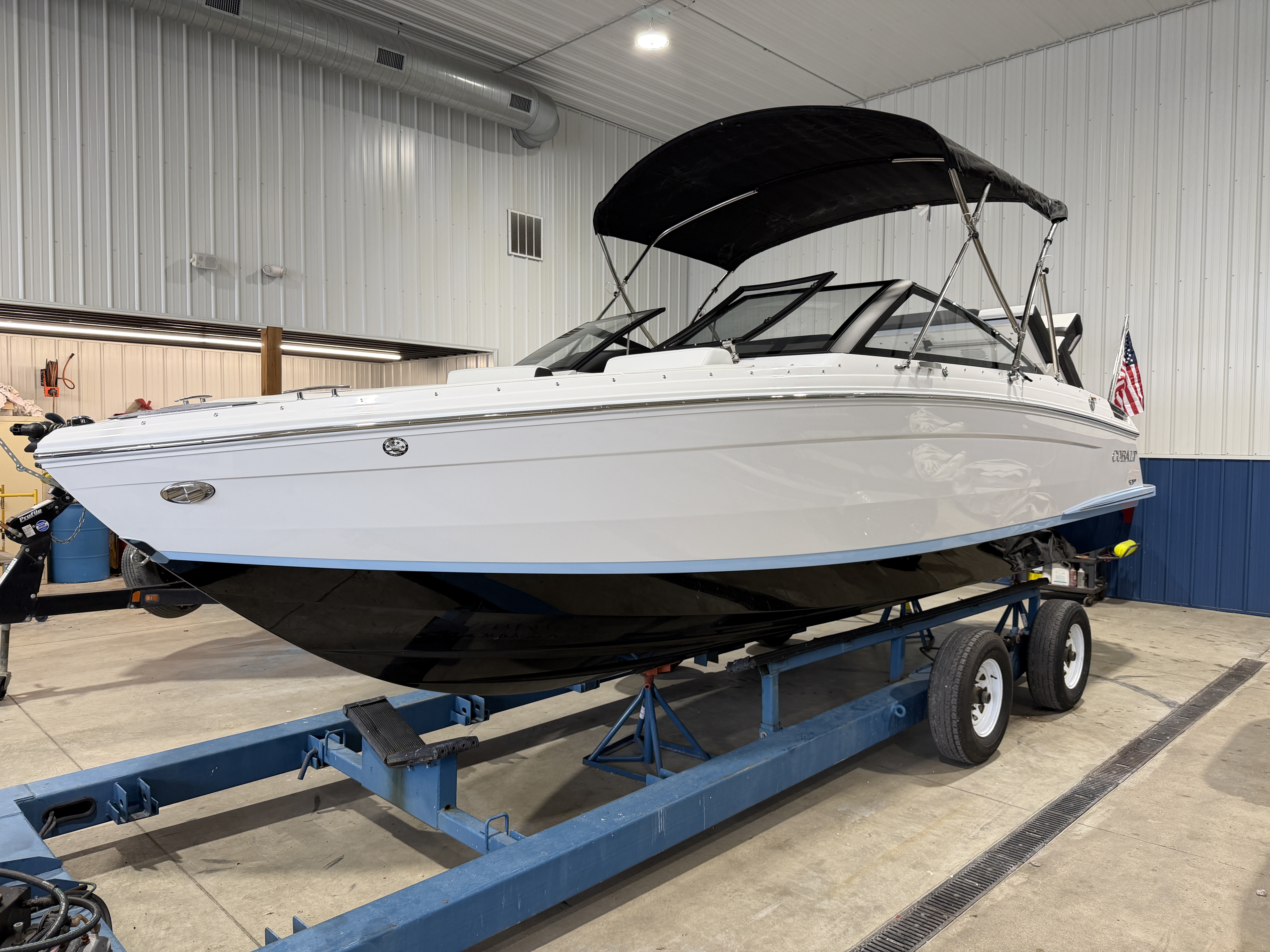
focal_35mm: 24
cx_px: 635
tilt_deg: -3.0
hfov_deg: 71.6
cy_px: 476
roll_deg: +0.4
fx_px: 881
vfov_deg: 56.8
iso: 125
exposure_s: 1/120
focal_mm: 6.76
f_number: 1.78
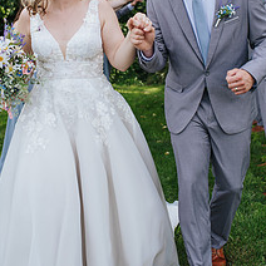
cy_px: 44
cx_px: 128
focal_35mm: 63
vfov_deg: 26.7
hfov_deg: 27.3
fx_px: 548
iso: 100
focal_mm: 35
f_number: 3.2
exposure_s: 1/400
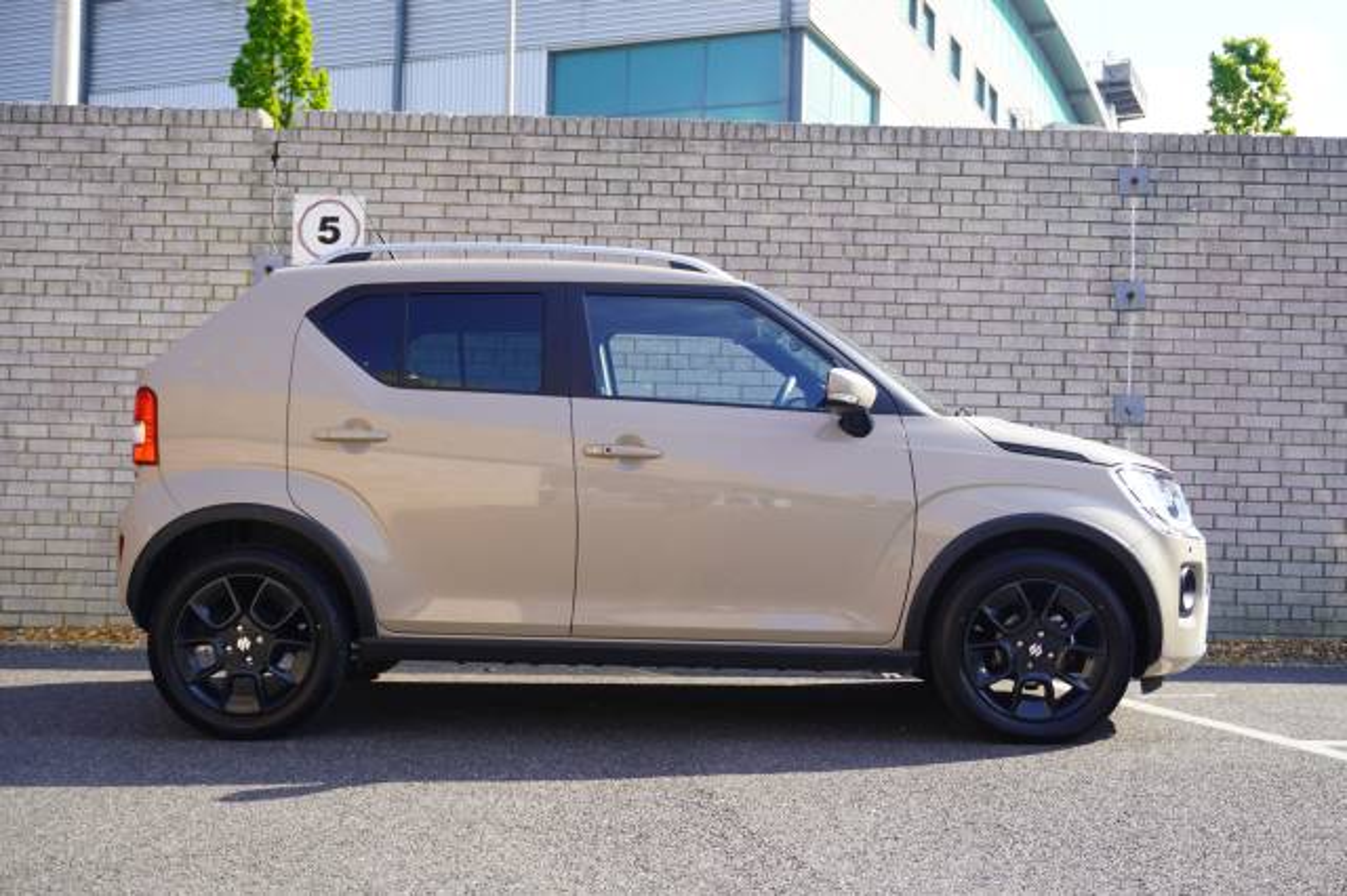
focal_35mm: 40
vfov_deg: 33.0
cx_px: 674
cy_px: 448
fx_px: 1515
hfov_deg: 47.9
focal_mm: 27
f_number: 4.5
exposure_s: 1/125
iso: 100
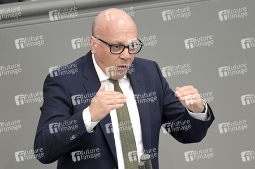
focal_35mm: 500
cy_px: 84
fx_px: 3539
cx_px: 128
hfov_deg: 4.1
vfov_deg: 2.7
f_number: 5.6
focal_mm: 500
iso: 8000
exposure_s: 1/400
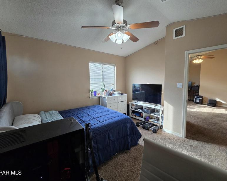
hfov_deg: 100.7
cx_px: 116
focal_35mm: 14
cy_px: 88
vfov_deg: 88.0
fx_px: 94
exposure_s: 1/120
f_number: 2.2
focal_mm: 2.2
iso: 200
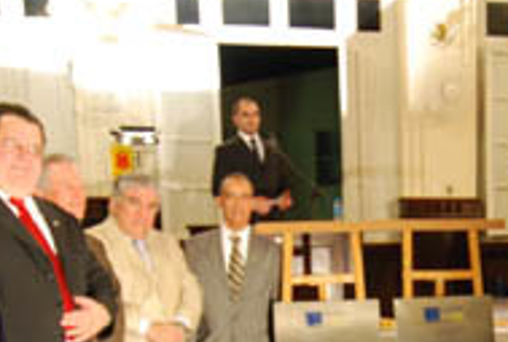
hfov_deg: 34.2
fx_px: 806
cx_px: 387
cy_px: 350
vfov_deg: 22.9
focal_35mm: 57
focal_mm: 12
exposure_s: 1/13
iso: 800
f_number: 4
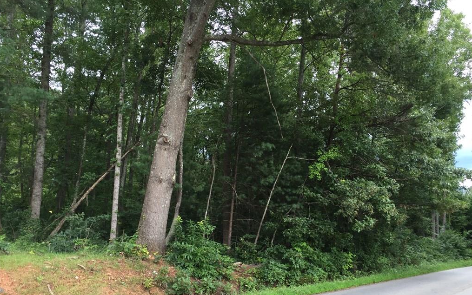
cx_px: 237
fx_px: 399
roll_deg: -0.8
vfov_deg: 40.5
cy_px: 176
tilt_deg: +6.5
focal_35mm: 31
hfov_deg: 61.2
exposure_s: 1/121
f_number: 2.2
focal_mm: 4.15
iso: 32
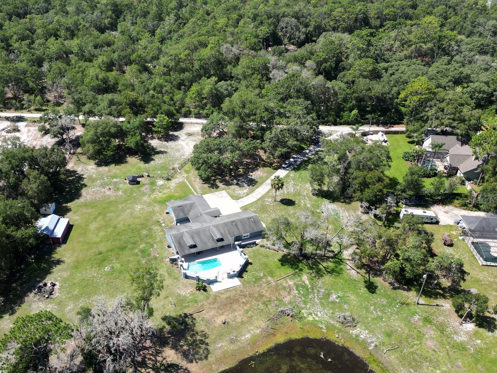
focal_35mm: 31
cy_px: 200
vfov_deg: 45.4
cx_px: 185
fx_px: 445
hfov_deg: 57.6
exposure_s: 1/40
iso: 100
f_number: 1.7
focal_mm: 6.72
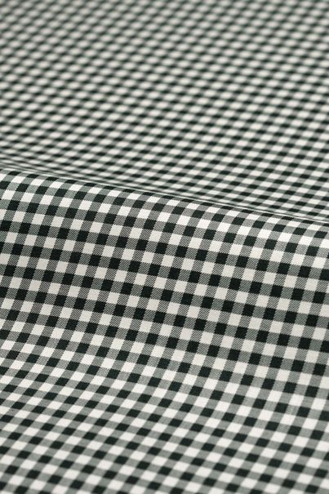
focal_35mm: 85
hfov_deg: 16.1
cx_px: 164
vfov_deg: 23.9
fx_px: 1166
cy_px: 247
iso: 160
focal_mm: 85
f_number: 8
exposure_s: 1/100
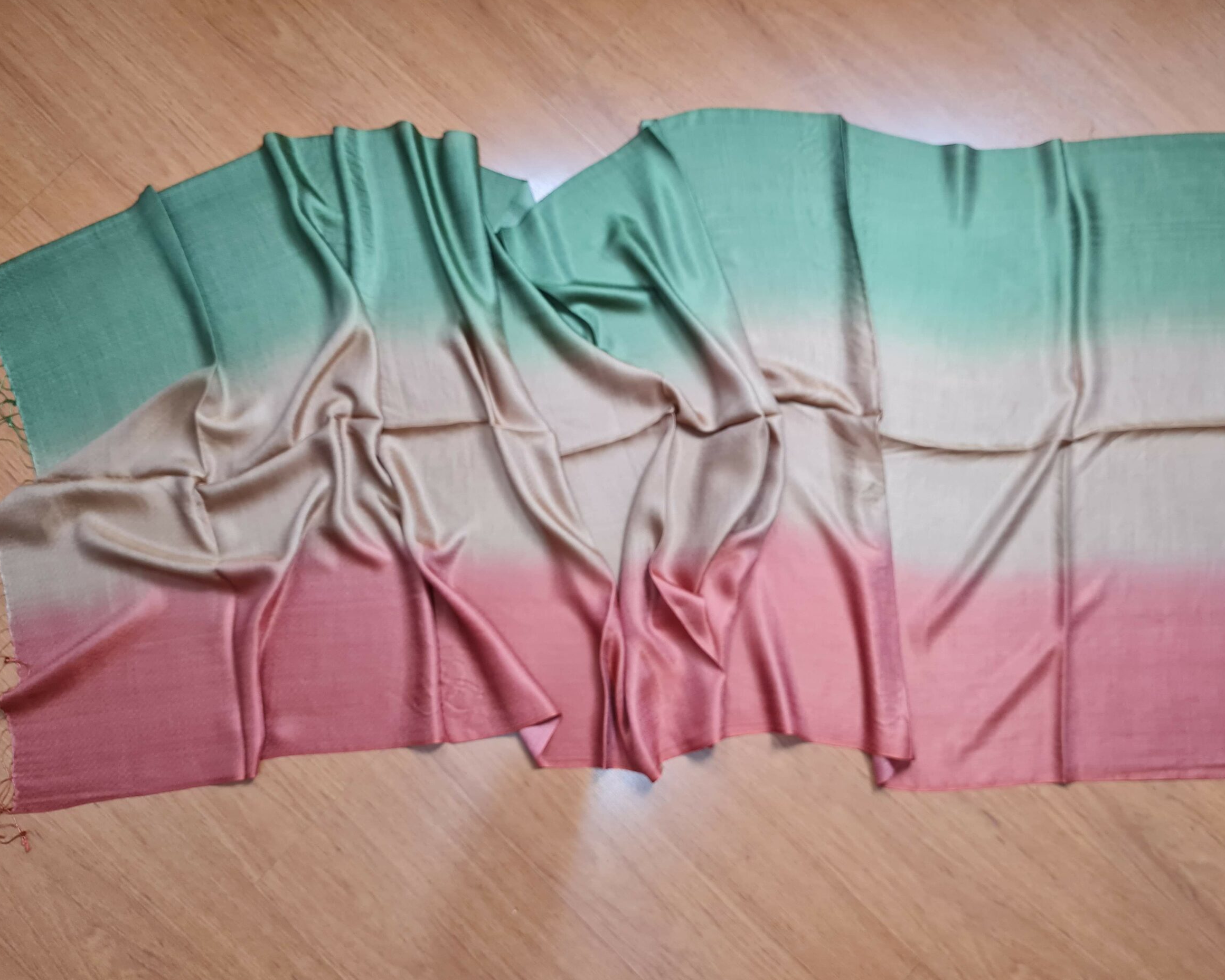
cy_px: 485
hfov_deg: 62.2
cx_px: 644
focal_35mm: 28
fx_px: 1015
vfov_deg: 51.5
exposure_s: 1/40
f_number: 1.8
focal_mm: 5.4
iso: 200
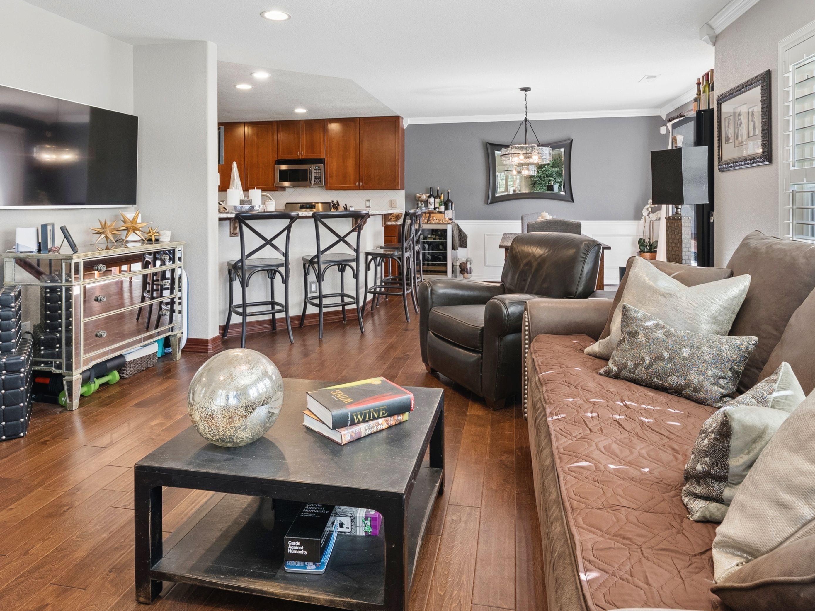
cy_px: 207
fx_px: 518
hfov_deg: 76.4
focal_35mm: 22
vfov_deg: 59.8
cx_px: 401
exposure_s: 1/25
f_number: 8
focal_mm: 15
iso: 500
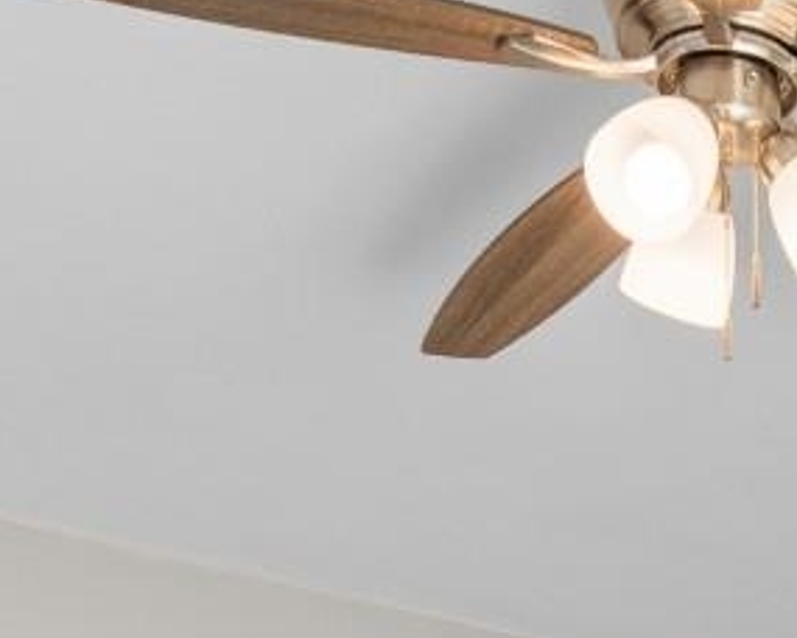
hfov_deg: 21.7
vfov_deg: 16.1
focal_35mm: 80
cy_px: 1158
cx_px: 1007
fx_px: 1887
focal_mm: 10
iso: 100
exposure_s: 1/6
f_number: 4.5
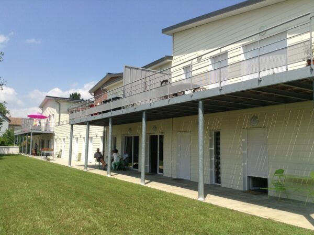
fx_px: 299
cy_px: 118
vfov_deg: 42.8
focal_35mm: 33
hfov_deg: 55.4
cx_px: 157
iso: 32
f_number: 2.4
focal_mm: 3.3
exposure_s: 1/1233
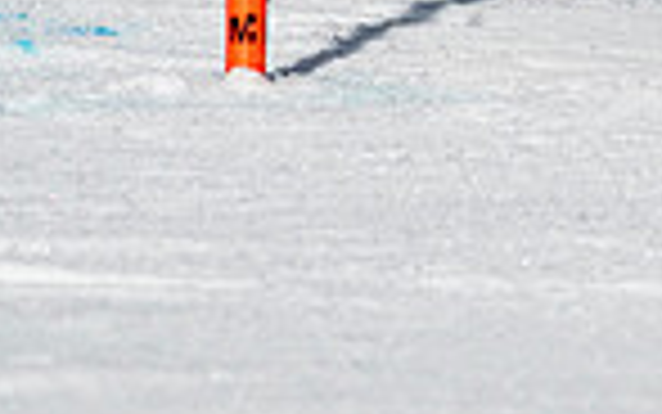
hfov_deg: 0.8
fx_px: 50103
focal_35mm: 2776
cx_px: 1016
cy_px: -463
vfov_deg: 0.5
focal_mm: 400
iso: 200
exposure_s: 1/2000
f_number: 8
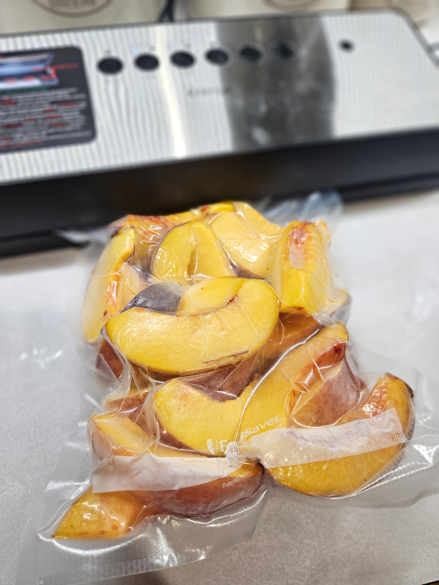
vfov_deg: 73.9
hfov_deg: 58.9
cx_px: 220
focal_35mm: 23
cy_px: 292
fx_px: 389
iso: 125
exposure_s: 1/120
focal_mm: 5.4
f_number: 1.8
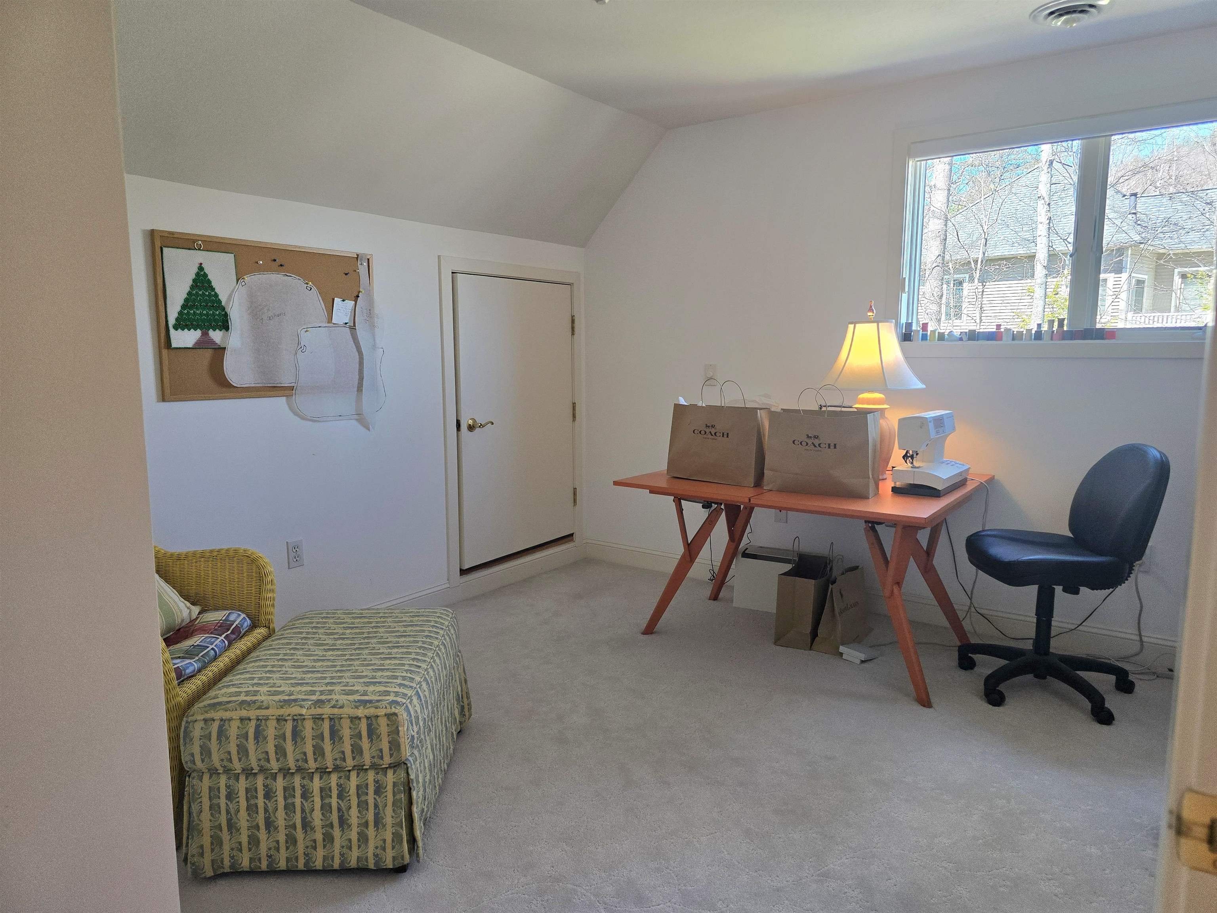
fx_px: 809
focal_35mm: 23
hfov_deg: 73.9
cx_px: 608
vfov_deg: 58.9
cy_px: 456
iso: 320
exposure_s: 1/120
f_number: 1.7
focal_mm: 6.3
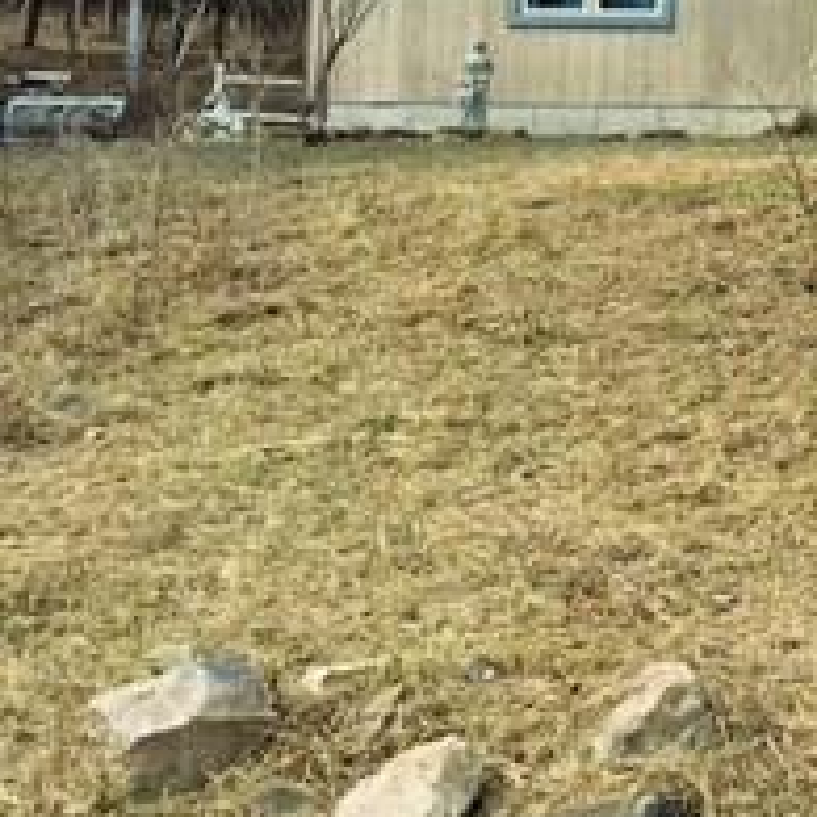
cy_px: 13
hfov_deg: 17.7
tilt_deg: +7.4
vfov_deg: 20.1
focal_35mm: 84
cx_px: 1337
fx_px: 2243
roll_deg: -1.4
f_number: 2.2
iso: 25
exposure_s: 1/1350
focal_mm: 4.15
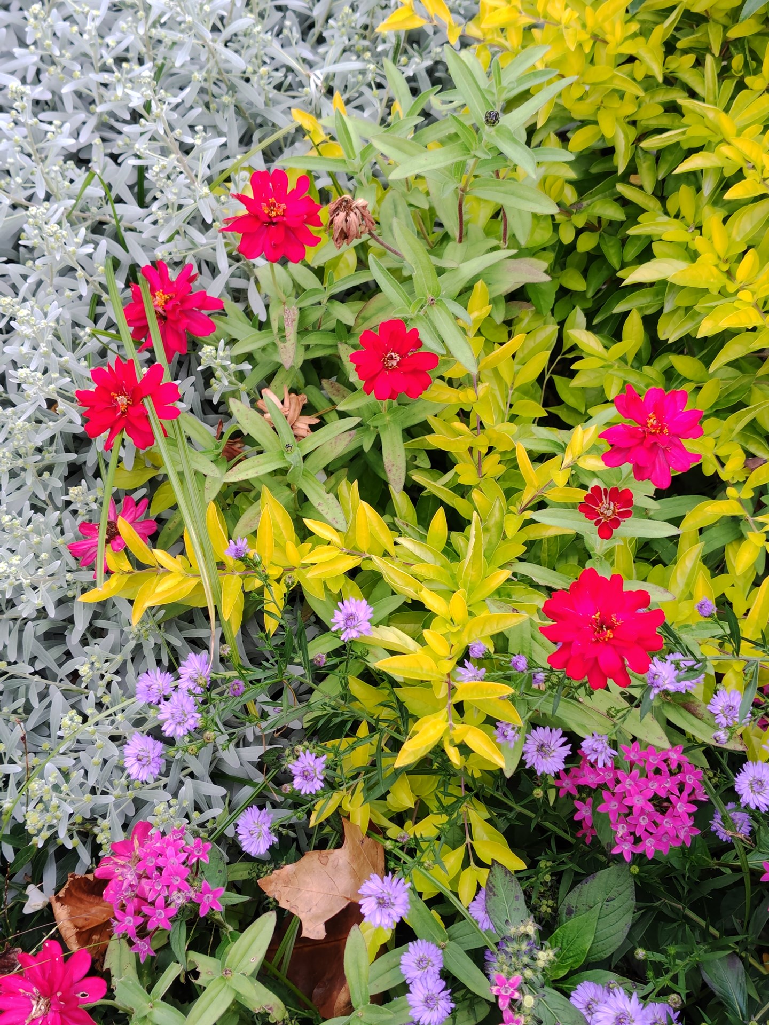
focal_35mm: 46
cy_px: 512
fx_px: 1363
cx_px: 384
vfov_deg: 41.2
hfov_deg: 31.5
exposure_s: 1/120
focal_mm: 5.56
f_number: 1.88
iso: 75
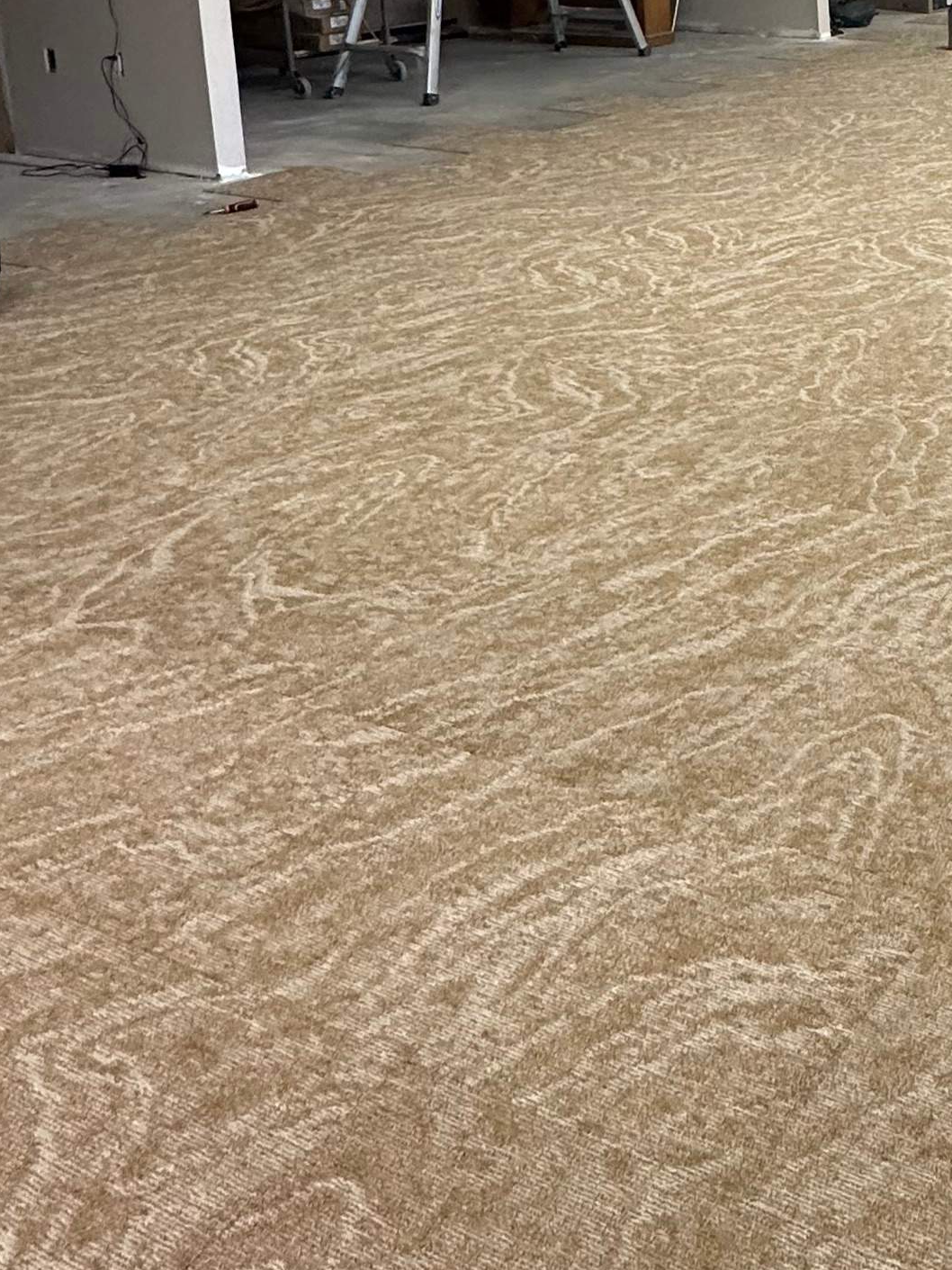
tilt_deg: -9.0
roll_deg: +0.0
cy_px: 83
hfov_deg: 31.0
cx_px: 1110
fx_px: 1467
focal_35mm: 40
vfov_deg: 42.2
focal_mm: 2.22
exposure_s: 1/60
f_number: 2.2
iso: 250
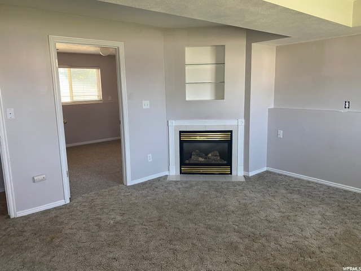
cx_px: 180
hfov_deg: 67.3
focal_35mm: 26
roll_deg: +1.7
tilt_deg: -10.3
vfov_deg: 53.1
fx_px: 271
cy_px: 136
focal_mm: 4.25
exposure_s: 1/60
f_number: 1.8
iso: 160
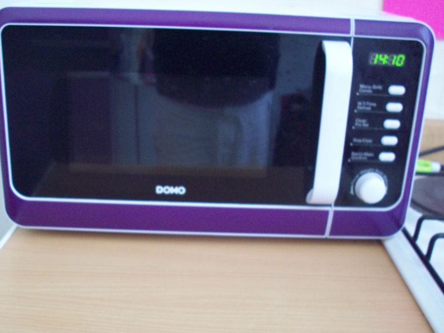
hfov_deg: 43.8
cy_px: 177
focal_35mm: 43
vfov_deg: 33.6
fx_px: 552
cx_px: 208
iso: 167
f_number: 2.8
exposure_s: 1/8
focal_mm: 6.2
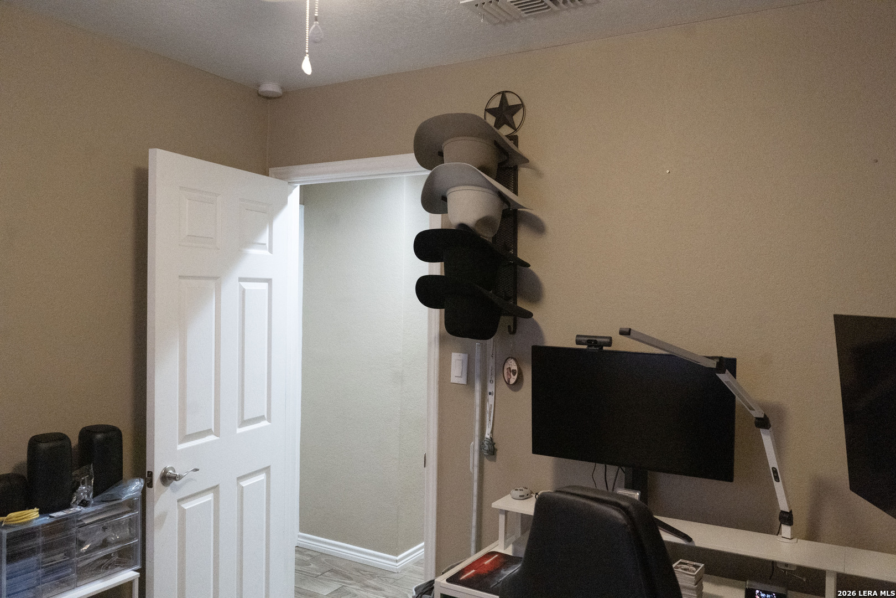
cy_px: 299
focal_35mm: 28
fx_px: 697
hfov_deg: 65.5
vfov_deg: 46.4
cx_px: 448
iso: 8000
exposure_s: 1/320
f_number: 5.6
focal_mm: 28
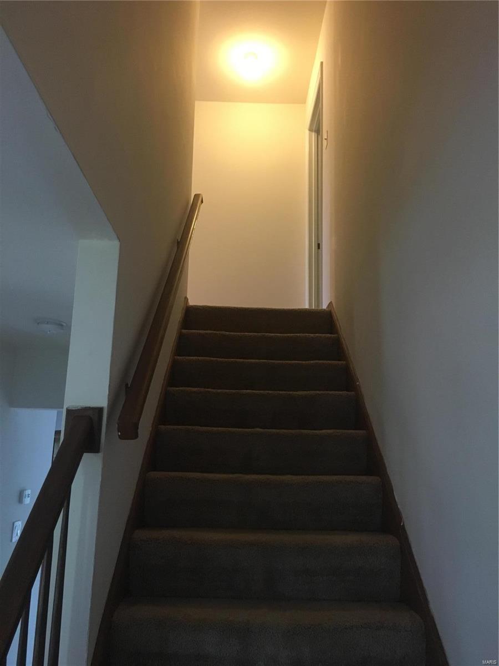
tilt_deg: +14.1
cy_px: 333
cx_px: 250
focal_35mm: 29
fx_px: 557
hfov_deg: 48.2
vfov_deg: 61.7
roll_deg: -1.4
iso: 200
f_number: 2.2
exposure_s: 1/30
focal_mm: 4.15
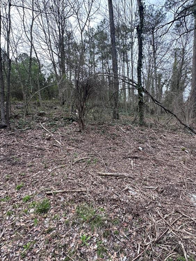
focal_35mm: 19
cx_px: 111
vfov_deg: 84.7
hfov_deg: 68.4
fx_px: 143
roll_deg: +0.0
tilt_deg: -0.6
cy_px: 129
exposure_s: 1/99
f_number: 2.2
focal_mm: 2.22
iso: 80
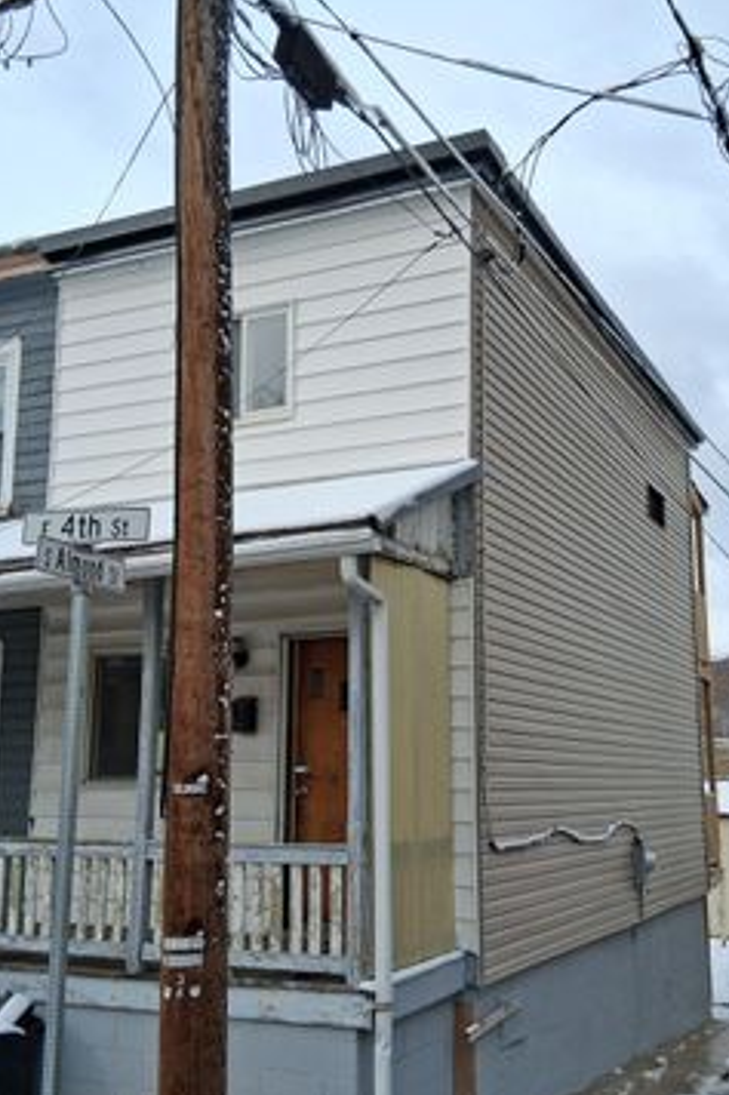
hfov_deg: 35.0
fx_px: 1155
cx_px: 388
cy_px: 561
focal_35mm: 38
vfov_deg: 50.7
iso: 25
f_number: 1.8
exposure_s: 1/681
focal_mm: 3.98
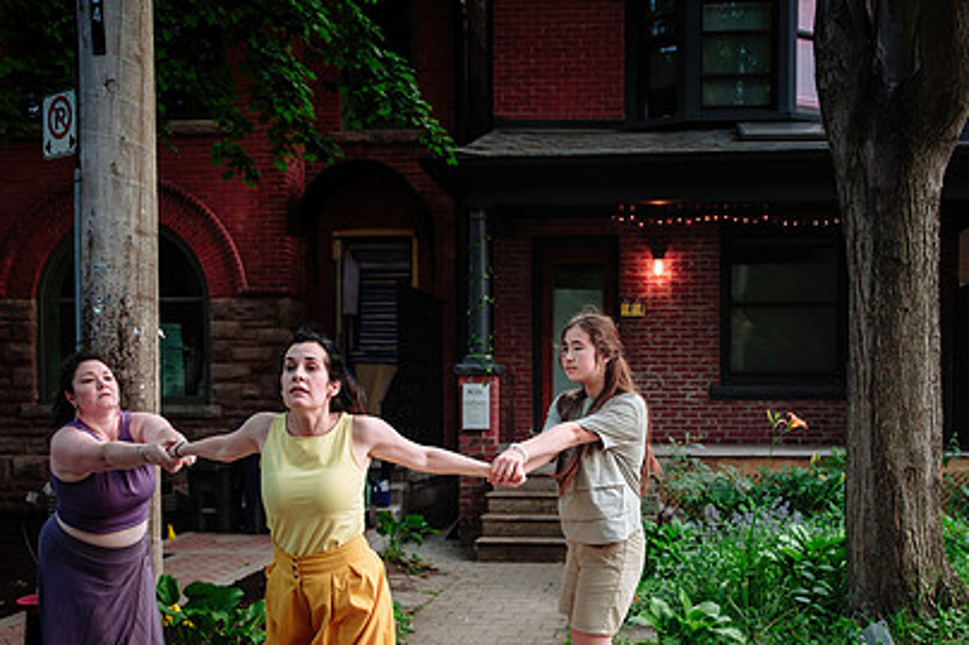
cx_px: 566
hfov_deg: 48.3
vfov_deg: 32.9
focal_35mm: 40
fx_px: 1076
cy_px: 457
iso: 500
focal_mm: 17
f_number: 1.8
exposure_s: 1/400
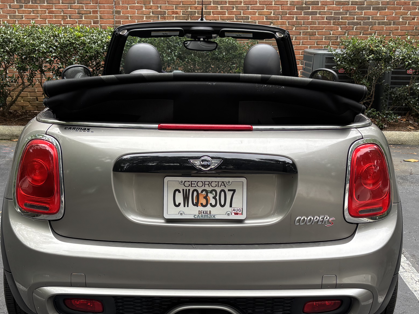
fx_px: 581
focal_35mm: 48
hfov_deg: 39.7
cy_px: 197
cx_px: 208
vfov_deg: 30.1
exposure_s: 1/365
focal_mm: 5.96
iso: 50
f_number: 1.6
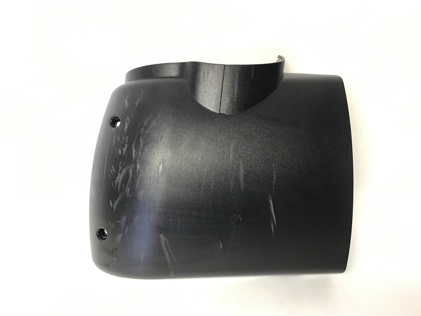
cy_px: 158
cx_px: 210
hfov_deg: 58.4
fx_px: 377
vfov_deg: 45.4
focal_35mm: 31
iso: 80
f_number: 2.4
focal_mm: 3.3
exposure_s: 1/30
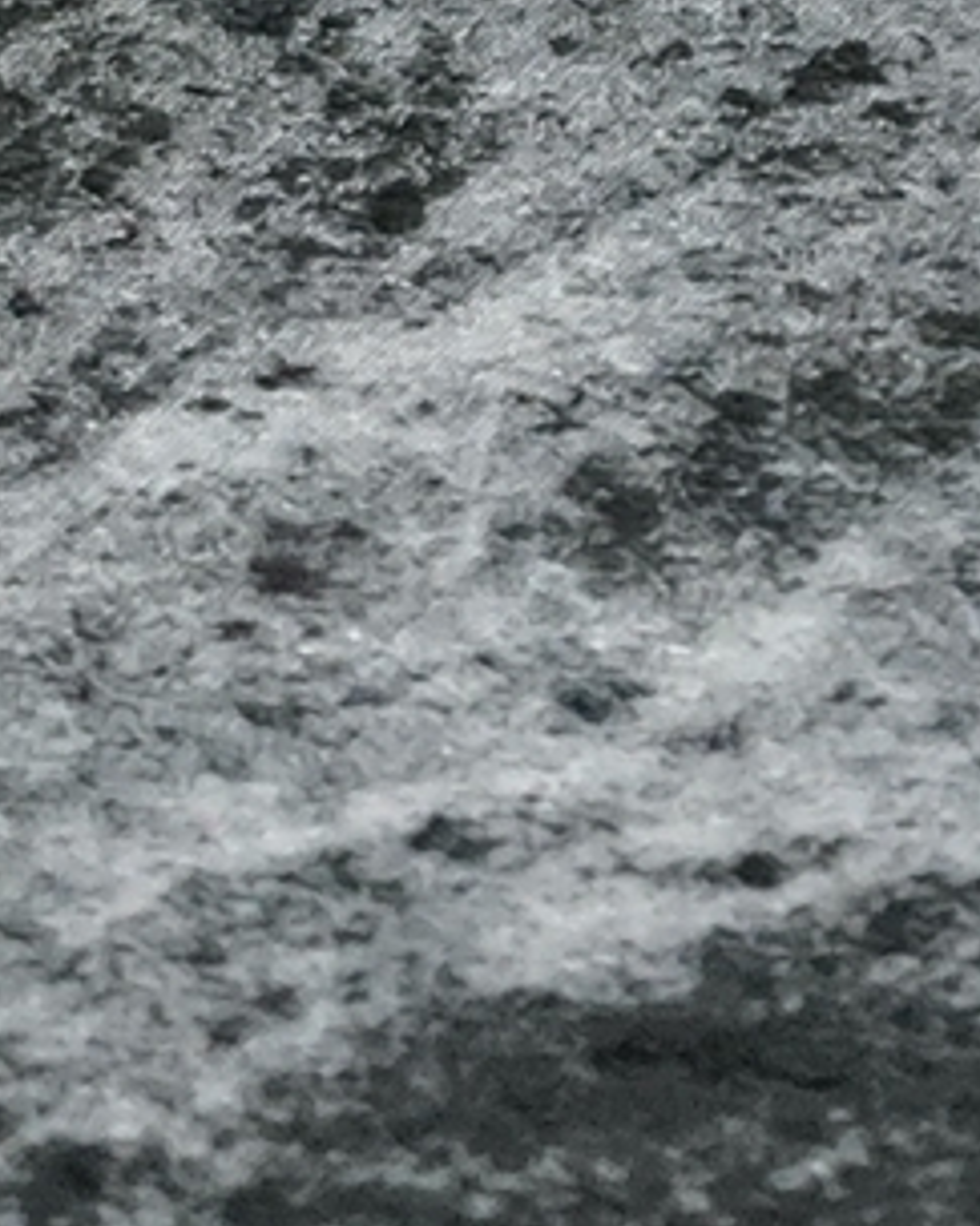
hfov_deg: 1.8
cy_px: -1710
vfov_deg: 2.3
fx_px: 30325
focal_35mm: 836
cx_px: -4662
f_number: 11
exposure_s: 1/50
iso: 4000
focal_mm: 90
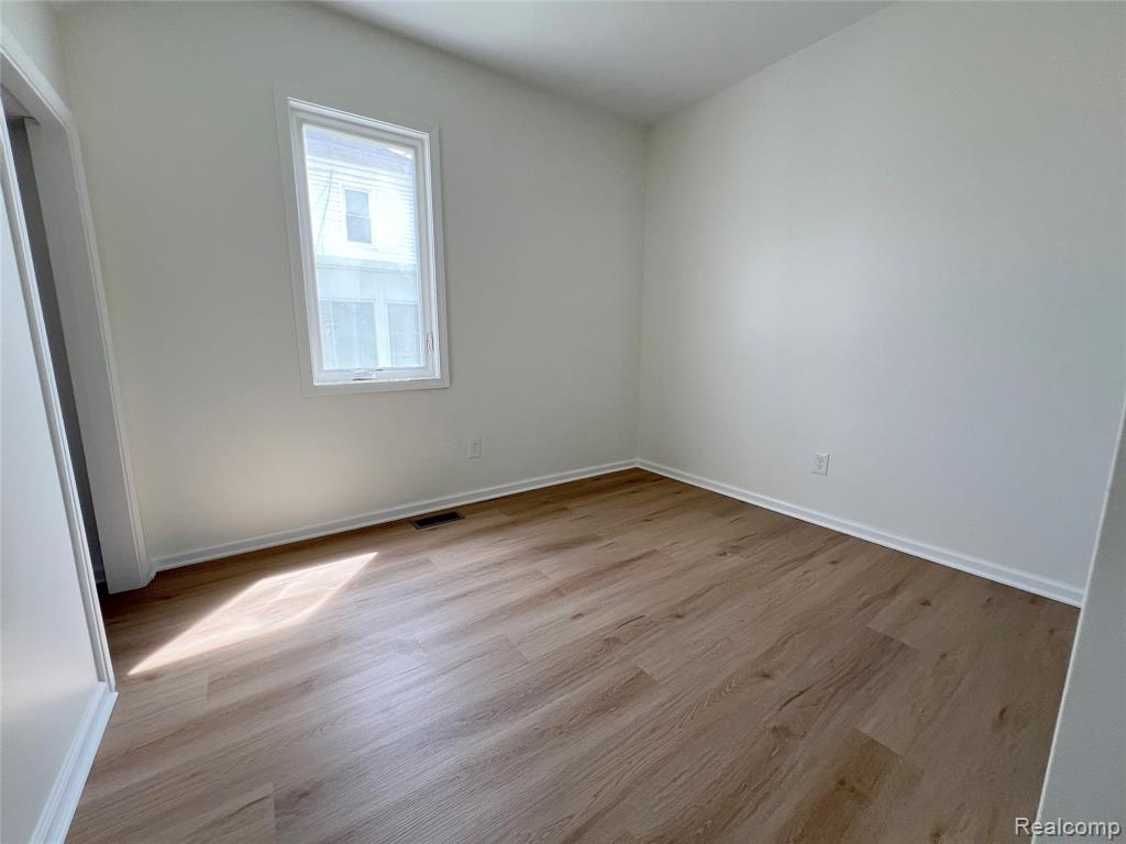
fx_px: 423
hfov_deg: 106.2
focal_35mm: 13
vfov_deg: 89.9
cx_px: 563
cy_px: 422
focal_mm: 1.57
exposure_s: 1/99
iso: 80
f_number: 1.8
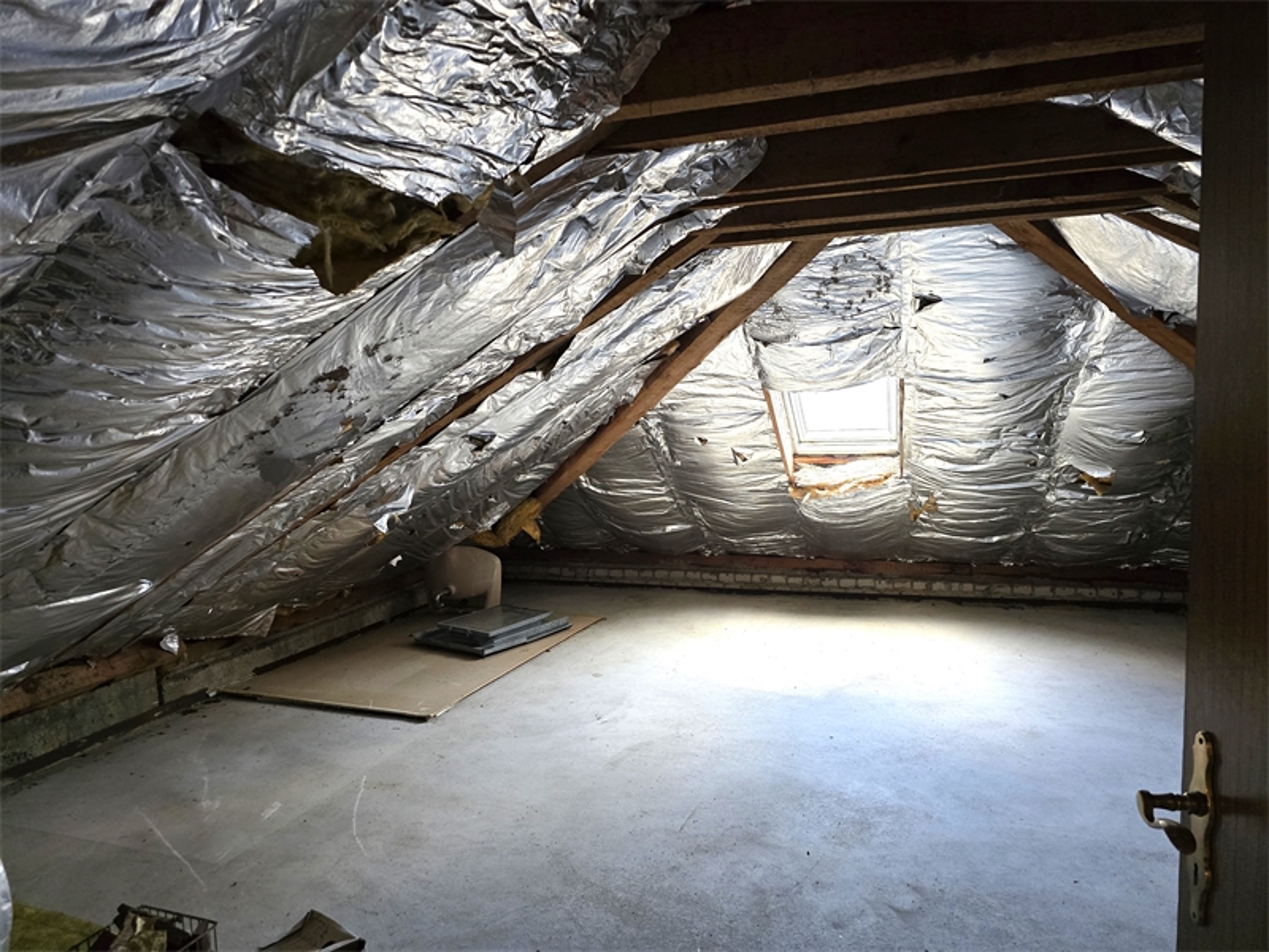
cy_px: 476
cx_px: 634
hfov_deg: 73.9
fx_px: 843
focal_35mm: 23
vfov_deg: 58.9
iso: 640
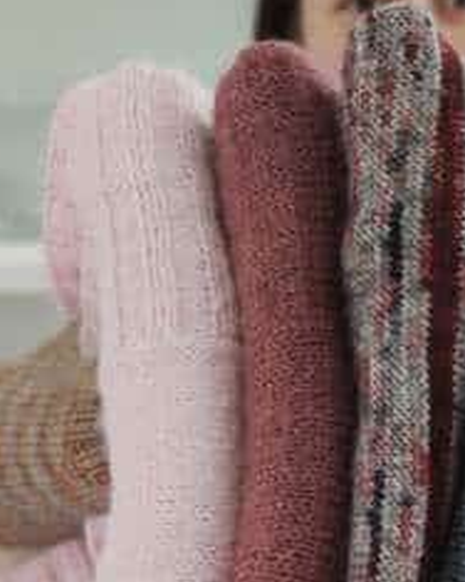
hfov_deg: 15.0
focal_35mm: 102
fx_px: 1755
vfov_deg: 18.8
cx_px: 344
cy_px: 349
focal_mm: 8.16
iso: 853
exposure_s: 1/33
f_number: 2
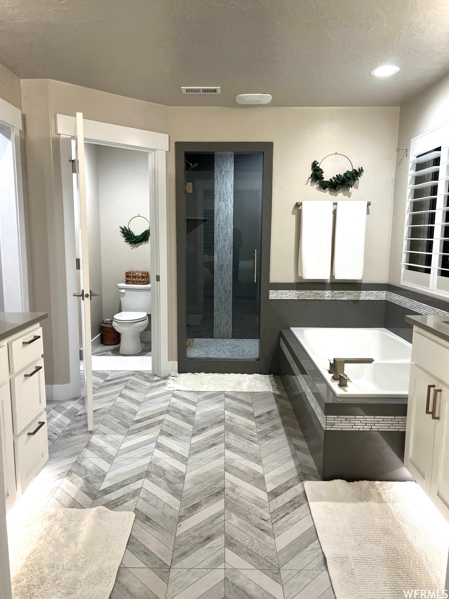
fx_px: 450
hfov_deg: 53.1
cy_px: 300
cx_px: 224
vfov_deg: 67.3
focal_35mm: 26
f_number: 1.5
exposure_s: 1/60
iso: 80
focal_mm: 5.7
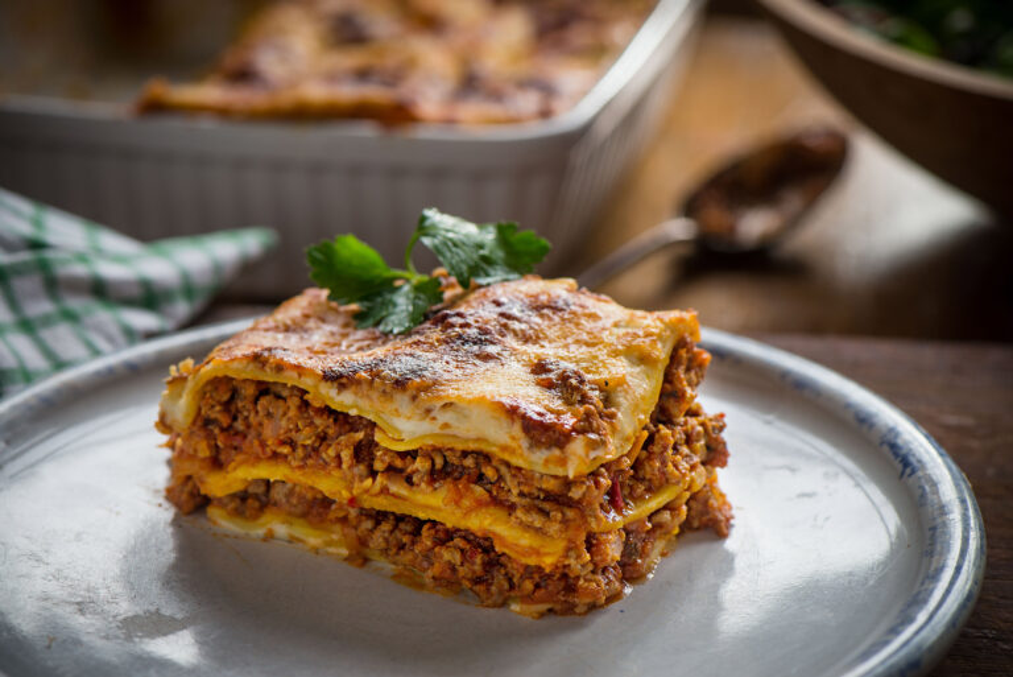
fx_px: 2956
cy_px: 338
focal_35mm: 105
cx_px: 506
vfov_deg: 13.1
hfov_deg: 19.4
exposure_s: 1/200
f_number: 7.1
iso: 250
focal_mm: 105
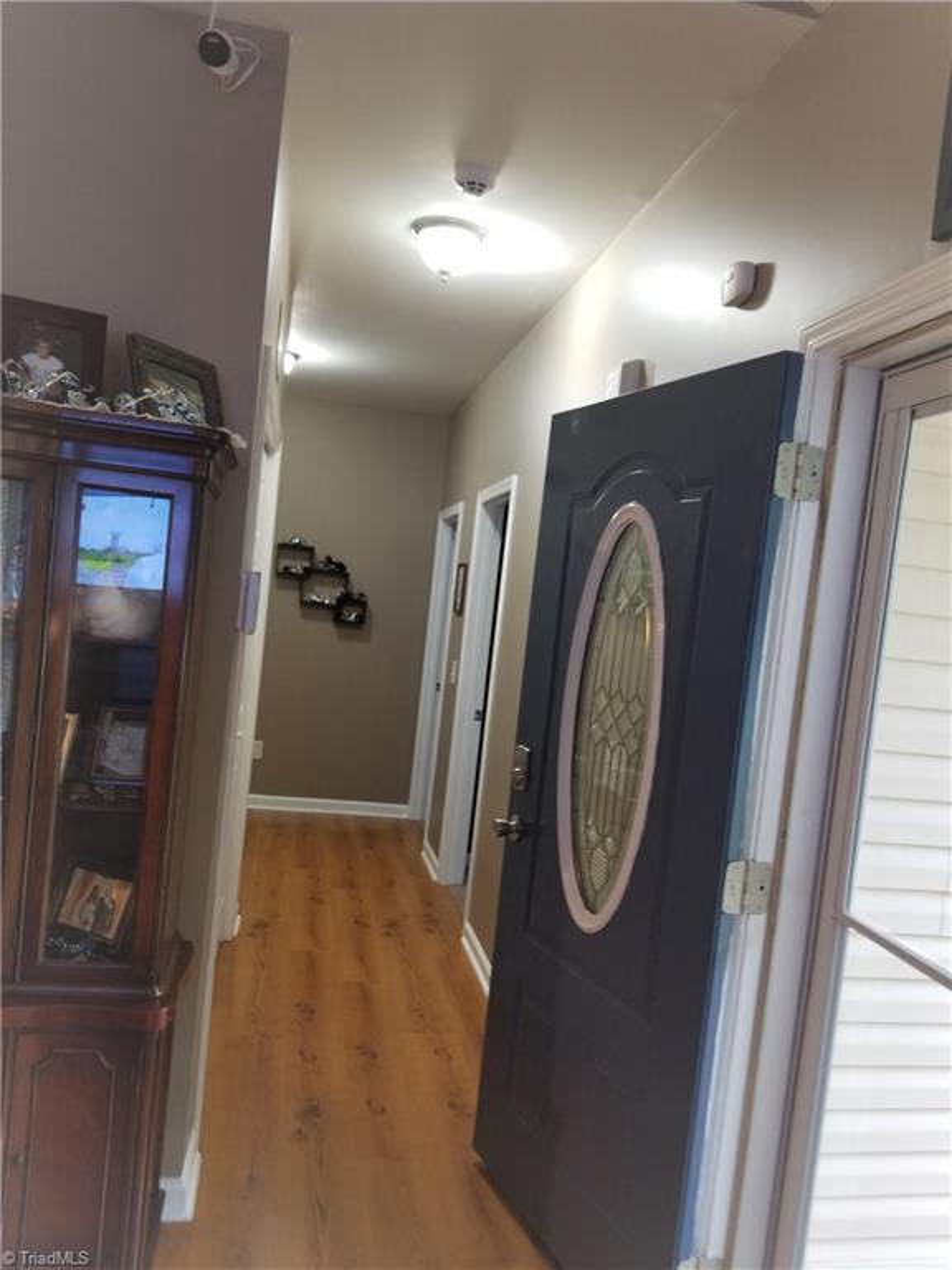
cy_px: 635
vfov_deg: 67.3
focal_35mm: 26
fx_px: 953
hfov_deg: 53.1
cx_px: 476
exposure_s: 1/24
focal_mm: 4.3
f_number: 1.7
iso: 200
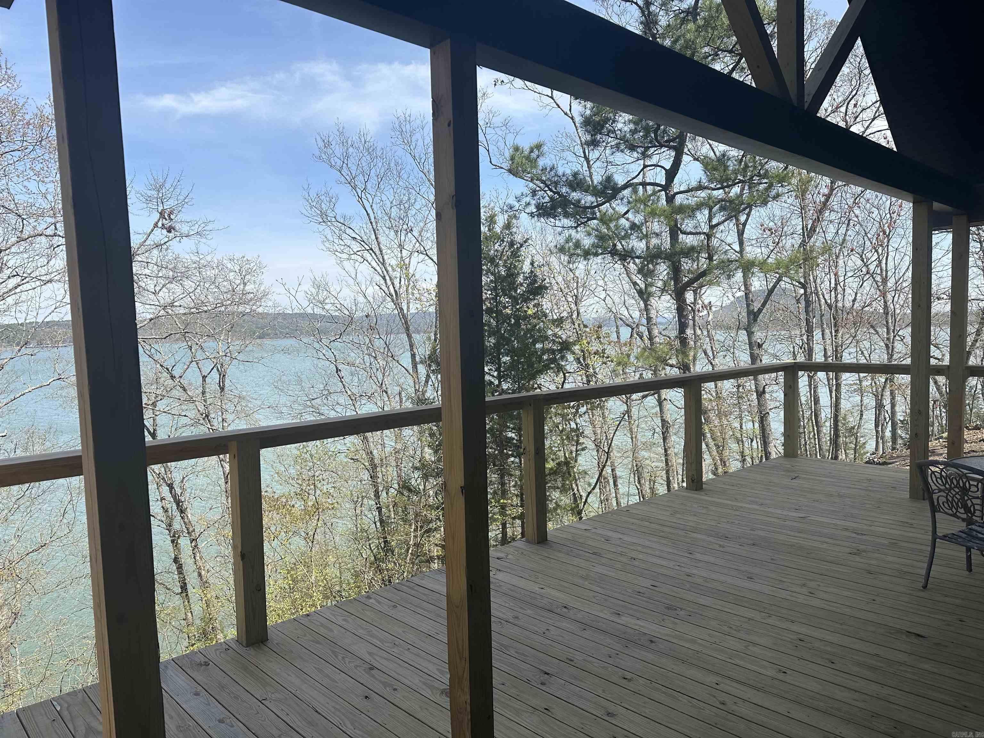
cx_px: 492
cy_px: 369
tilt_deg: -3.3
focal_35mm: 24
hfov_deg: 71.6
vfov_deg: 56.8
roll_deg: +1.7
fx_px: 682
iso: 80
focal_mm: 6.86
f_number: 1.78
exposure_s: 1/3472
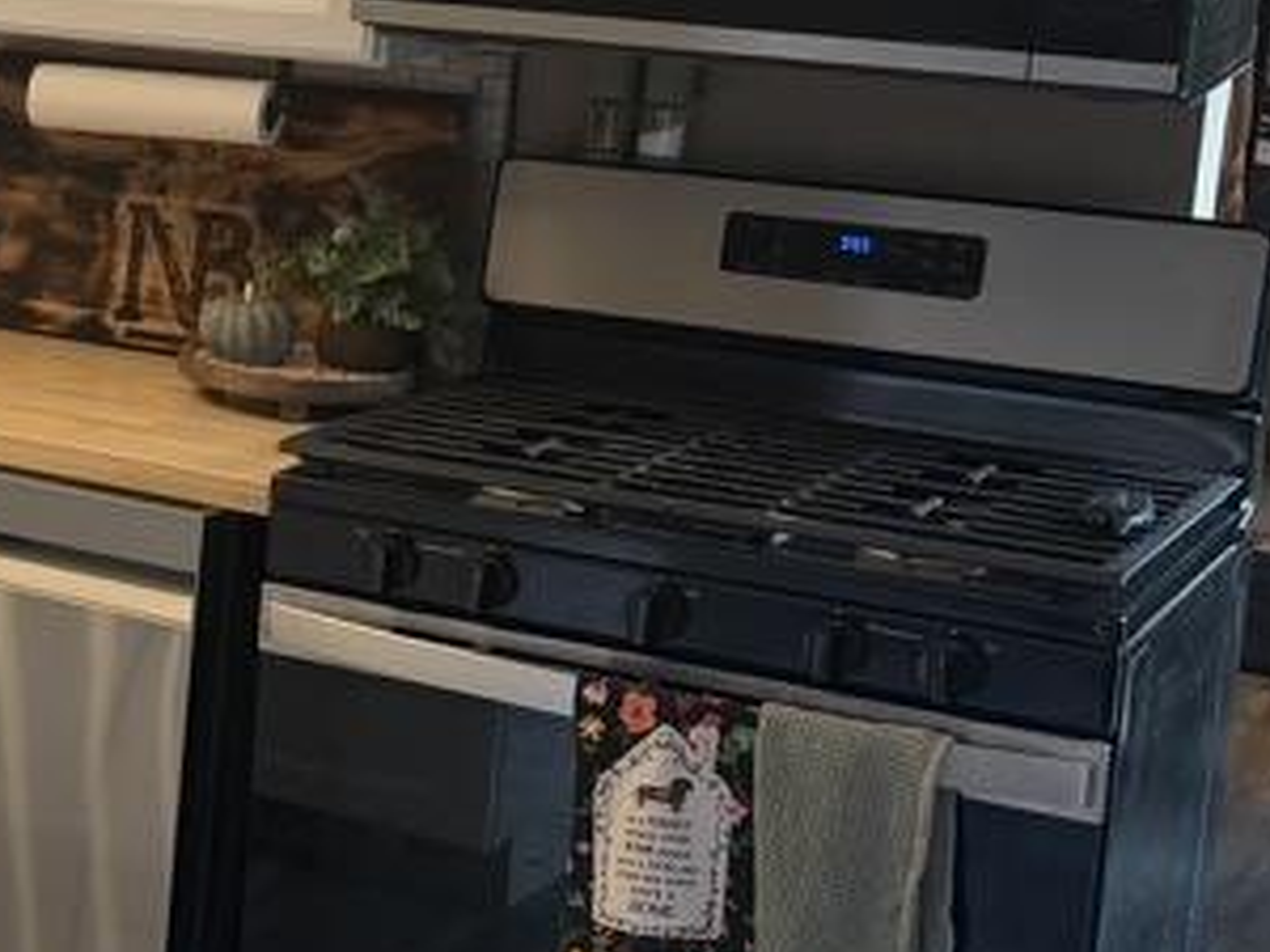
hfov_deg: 19.9
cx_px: -737
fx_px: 3008
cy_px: 262
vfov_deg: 17.9
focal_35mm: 82
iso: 125
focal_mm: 6.76
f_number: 1.78
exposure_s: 1/121
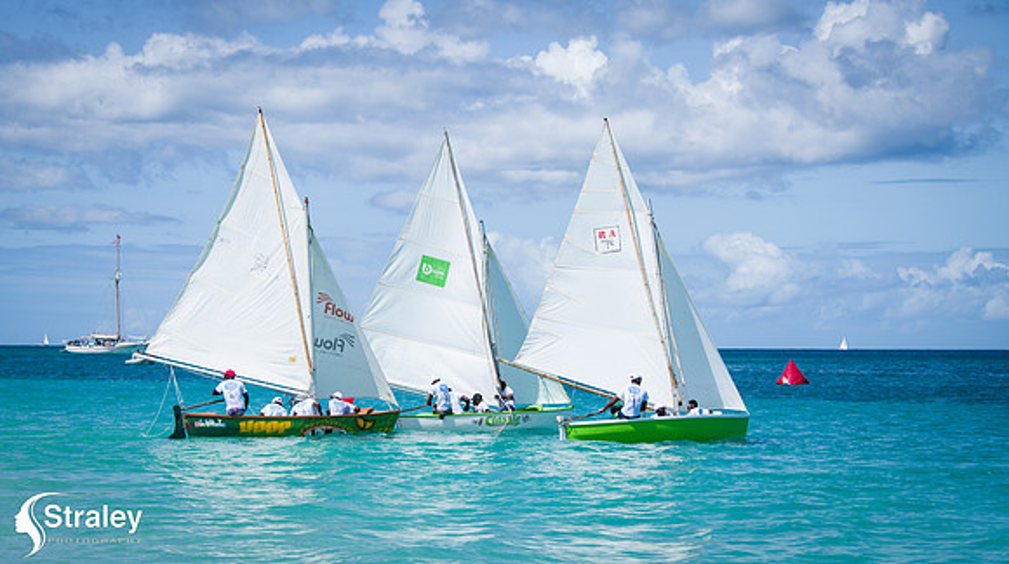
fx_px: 2438
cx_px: 449
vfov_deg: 13.2
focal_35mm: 91
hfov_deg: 23.4
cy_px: 369
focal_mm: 78
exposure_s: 1/320
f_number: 8
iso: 64
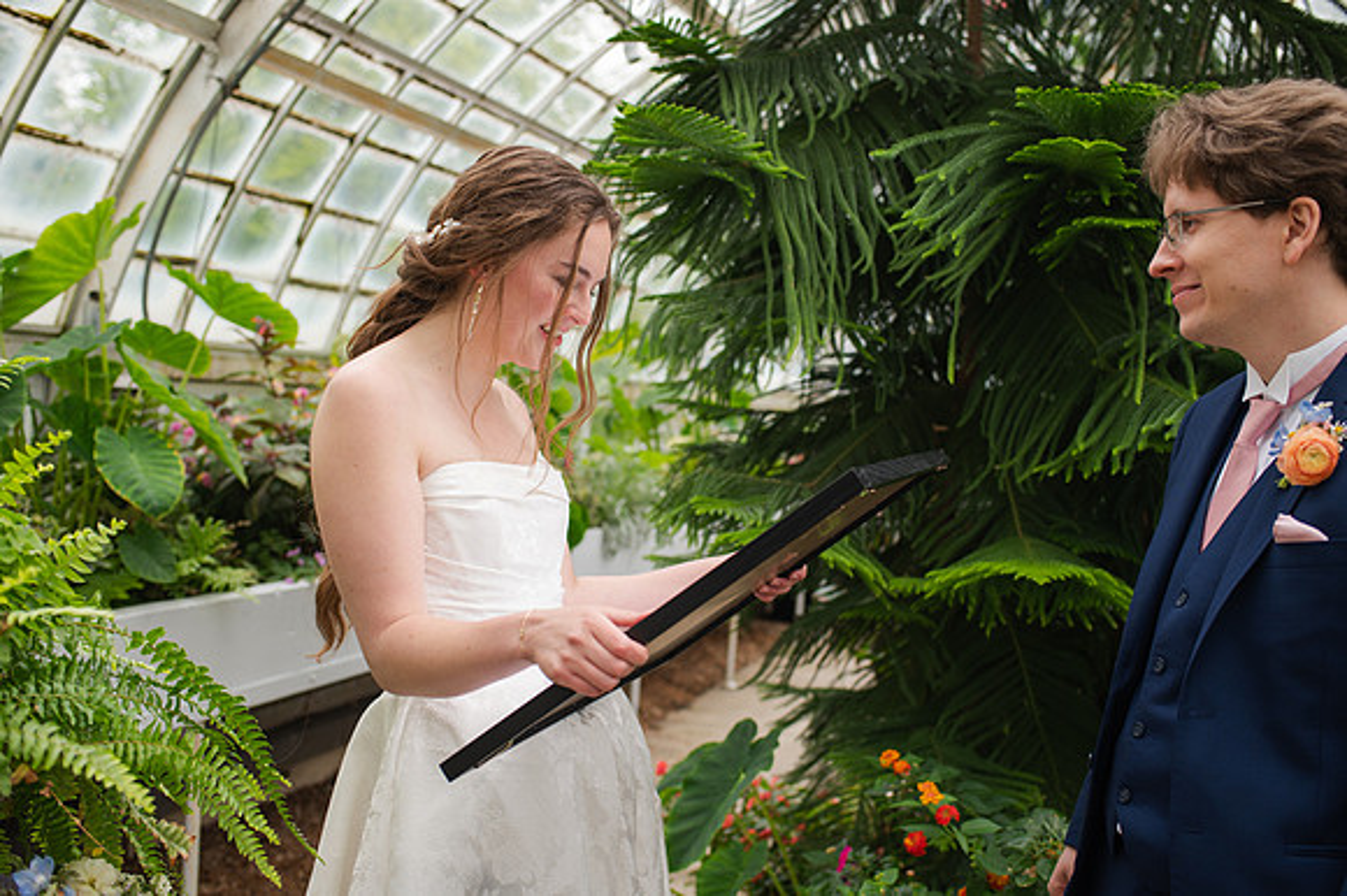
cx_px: 674
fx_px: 1309
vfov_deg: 37.8
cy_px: 448
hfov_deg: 54.5
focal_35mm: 35
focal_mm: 35
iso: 160
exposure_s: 1/320
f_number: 3.2
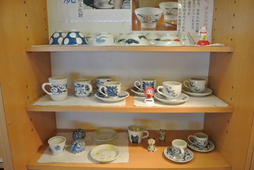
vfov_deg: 48.1
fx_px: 191
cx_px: 127
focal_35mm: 27
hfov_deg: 67.3
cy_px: 85
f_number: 3.5
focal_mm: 10
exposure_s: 1/125
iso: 400
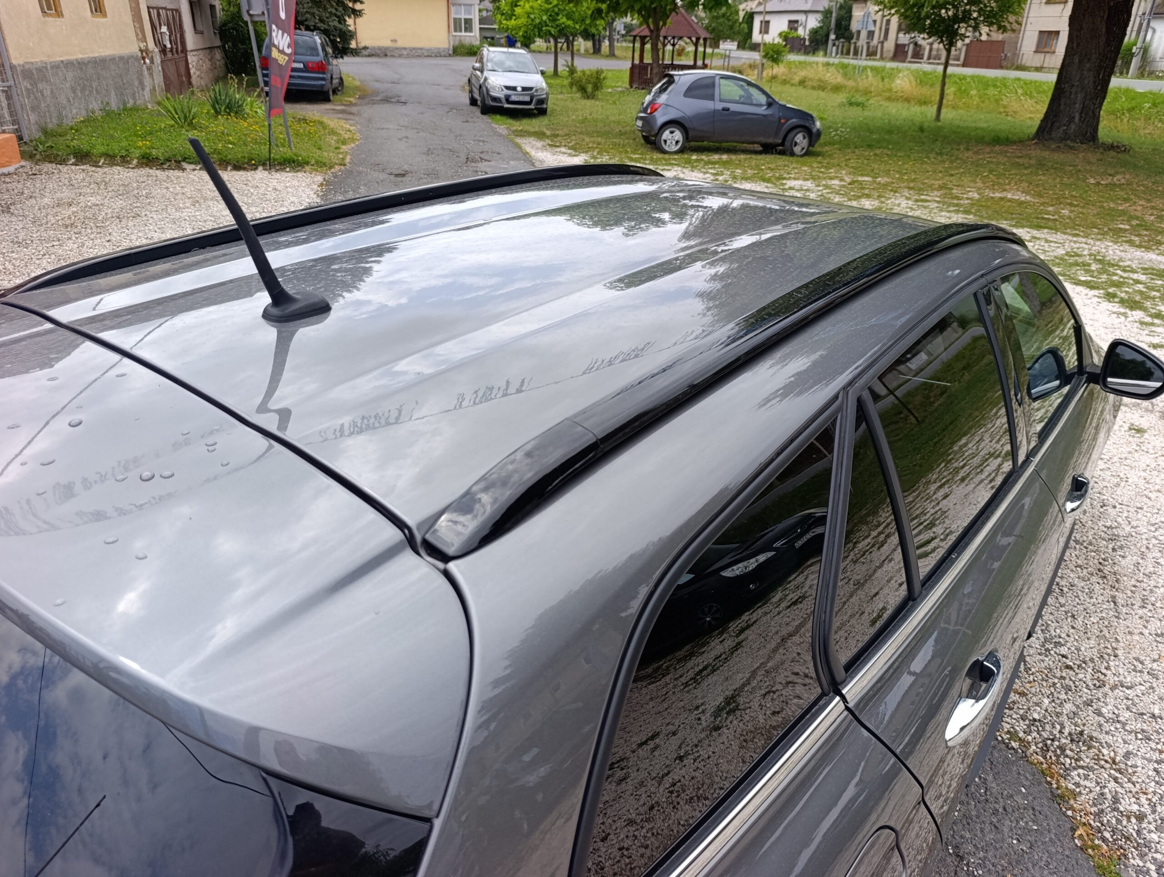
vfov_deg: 59.0
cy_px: 438
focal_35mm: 23
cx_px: 582
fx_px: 775
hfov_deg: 73.8
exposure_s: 1/353
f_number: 1.6
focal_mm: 6.14
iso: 50
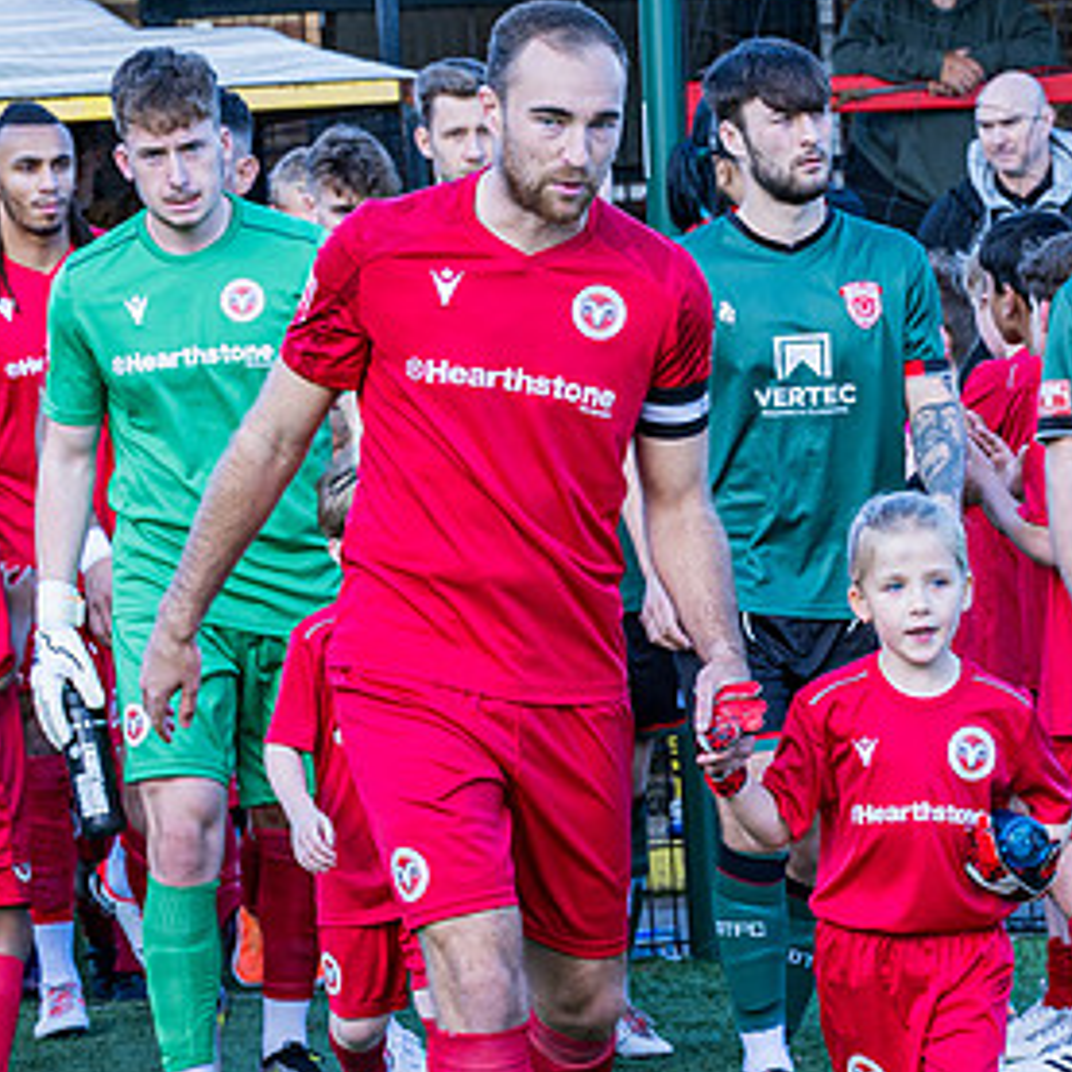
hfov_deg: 7.2
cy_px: 908
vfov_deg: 7.3
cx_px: 1339
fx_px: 8409
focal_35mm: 240
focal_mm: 72
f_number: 5
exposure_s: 1/250
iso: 200
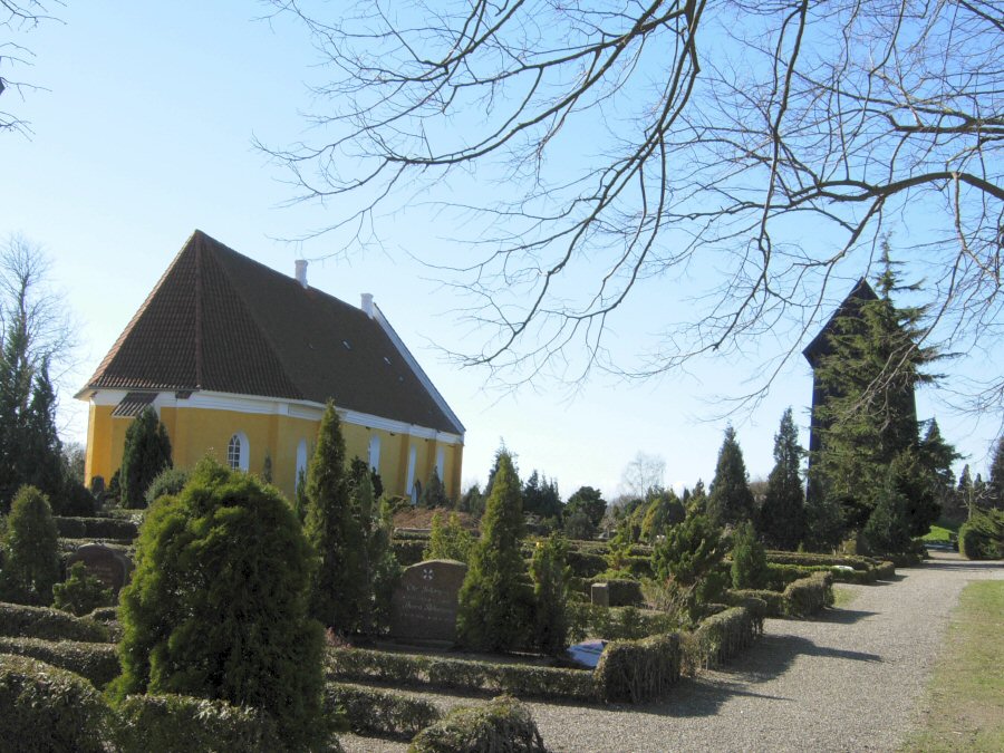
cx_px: 502
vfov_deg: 39.7
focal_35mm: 36
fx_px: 1044
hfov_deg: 51.4
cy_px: 376
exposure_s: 1/228
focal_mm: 7.5
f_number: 5.4
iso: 50
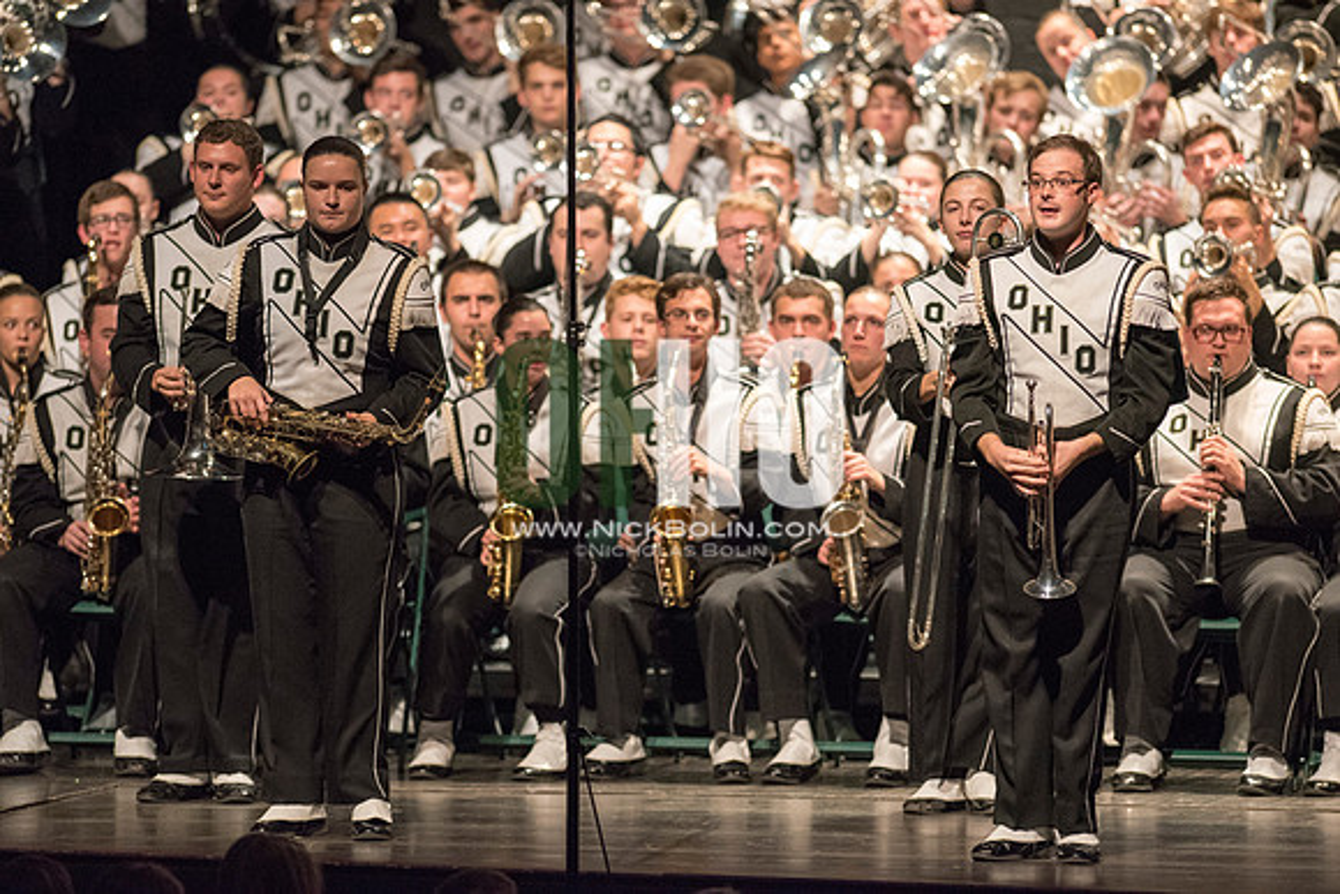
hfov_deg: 6.9
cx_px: 670
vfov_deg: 4.6
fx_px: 11169
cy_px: 447
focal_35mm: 300
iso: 4000
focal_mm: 300
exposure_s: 1/500
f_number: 2.8
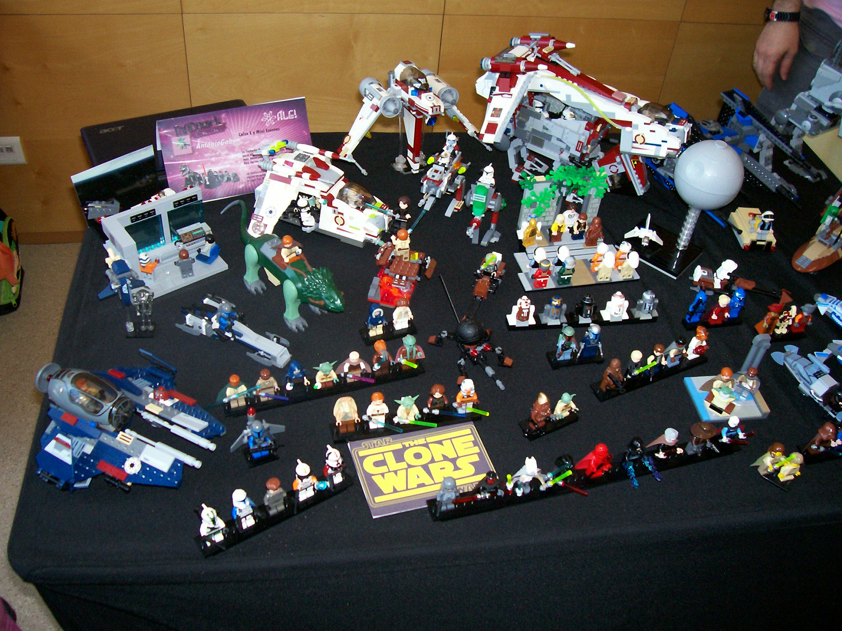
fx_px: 827
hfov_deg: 54.0
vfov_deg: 41.8
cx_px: 421
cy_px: 316
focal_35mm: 34
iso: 140
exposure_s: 1/112
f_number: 2.7
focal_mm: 5.6
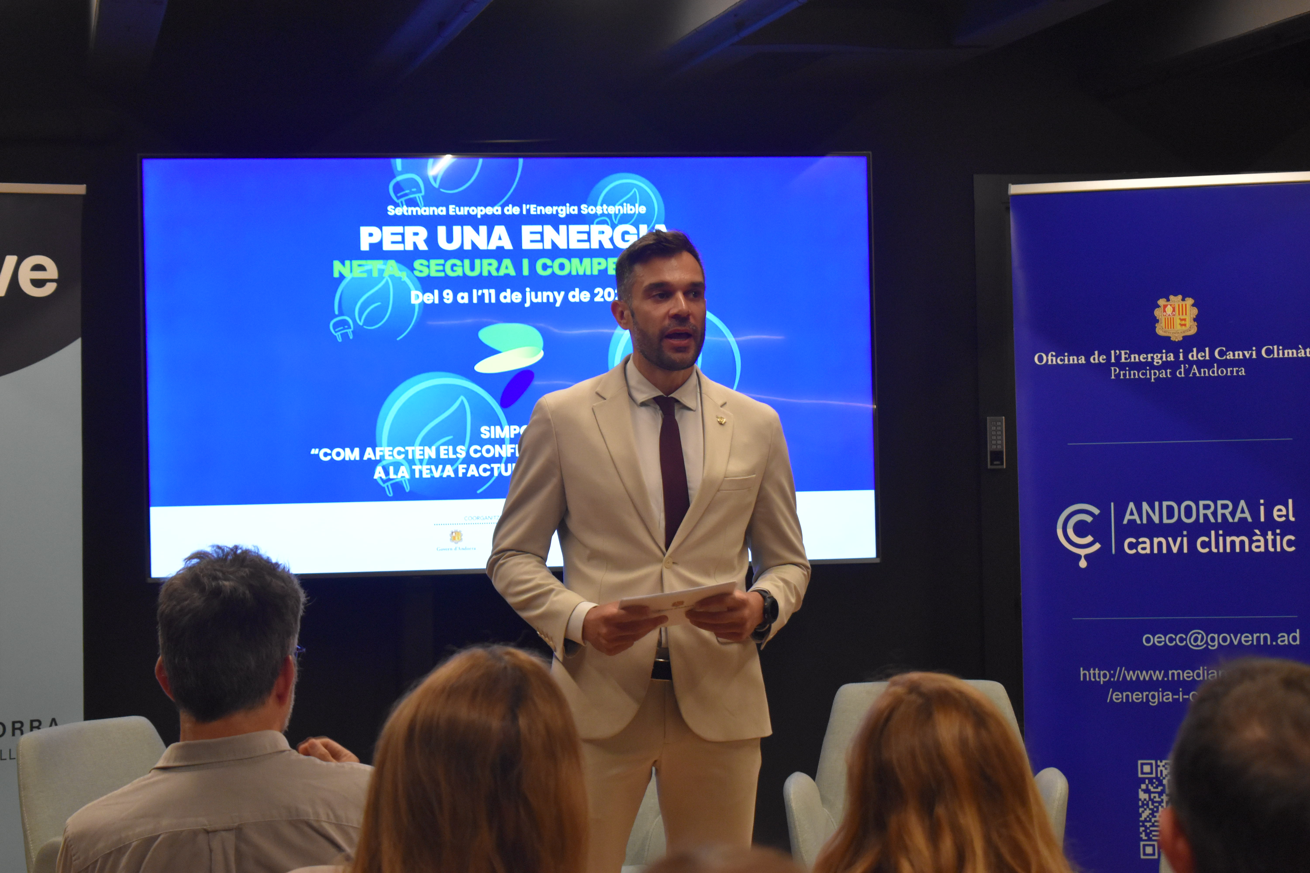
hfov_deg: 24.6
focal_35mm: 82
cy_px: 436
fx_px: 3002
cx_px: 655
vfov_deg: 16.6
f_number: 5.6
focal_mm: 55
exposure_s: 1/60
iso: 2200
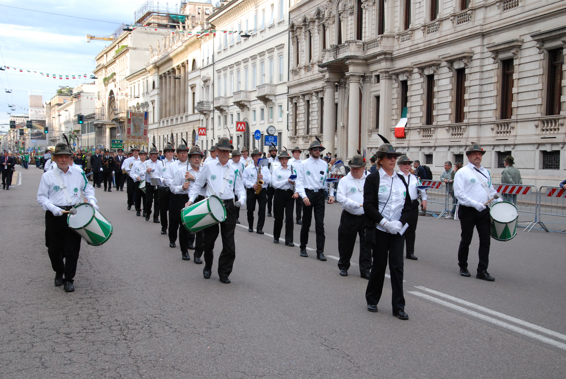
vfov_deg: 26.6
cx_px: 283
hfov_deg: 38.8
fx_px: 803
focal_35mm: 51
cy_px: 190
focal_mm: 34
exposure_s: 1/250
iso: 800
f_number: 8
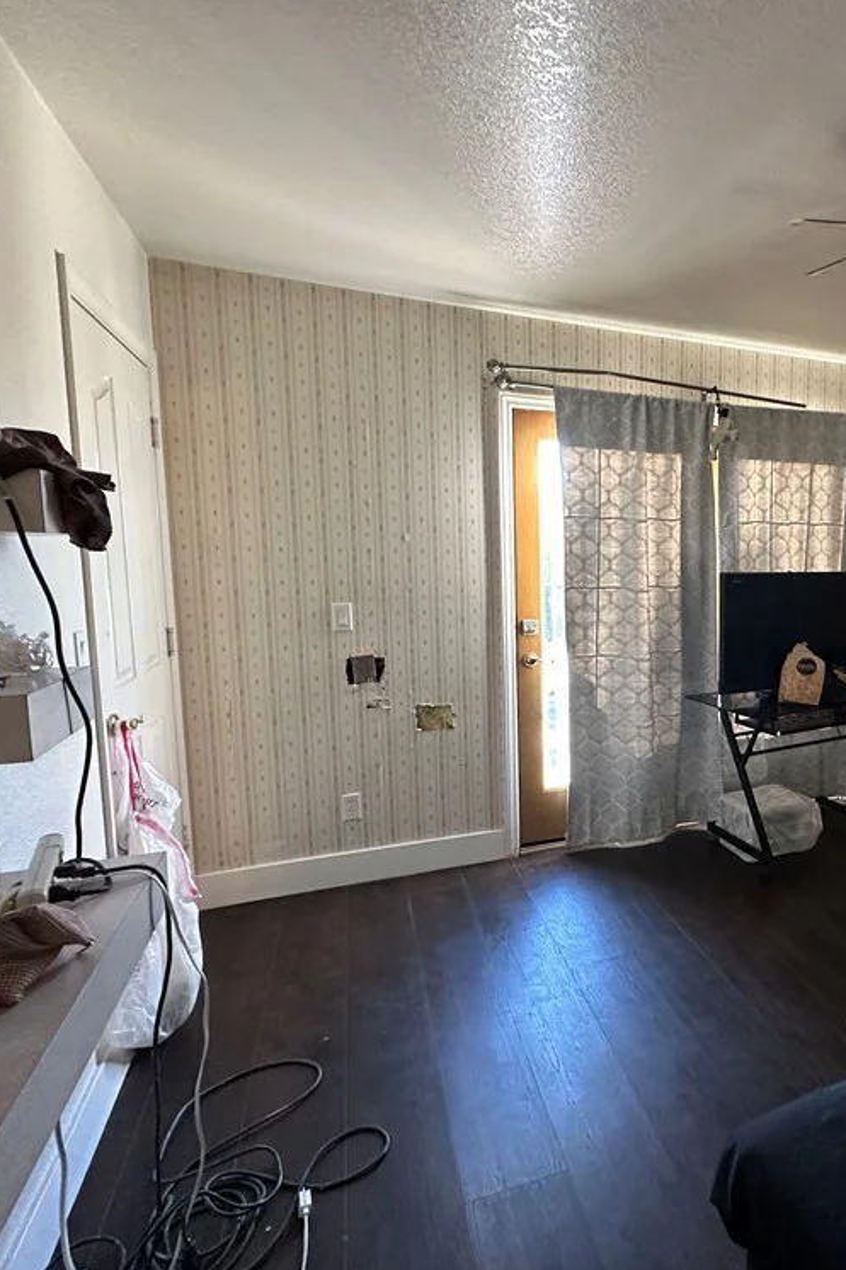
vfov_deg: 84.0
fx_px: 705
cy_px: 633
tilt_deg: -5.9
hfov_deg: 57.5
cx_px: 672
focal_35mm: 20
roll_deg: -0.5
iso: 400
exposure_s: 1/60
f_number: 2.2
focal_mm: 2.22
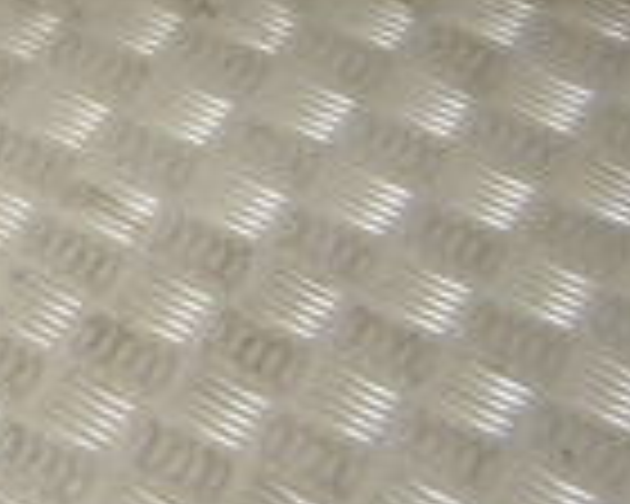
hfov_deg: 7.5
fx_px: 3841
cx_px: -1647
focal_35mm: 206
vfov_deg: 6.8
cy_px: -1004
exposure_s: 1/100
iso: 2500
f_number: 5
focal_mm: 20
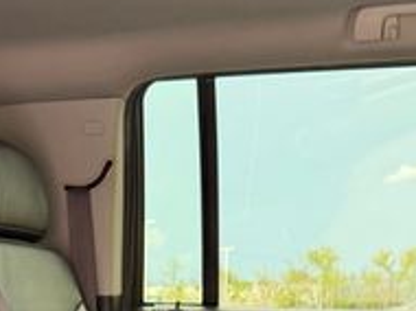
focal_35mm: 81
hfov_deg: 23.7
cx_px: 68
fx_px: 972
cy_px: 456
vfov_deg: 16.6
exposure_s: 1/98
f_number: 1.78
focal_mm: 6.76
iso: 200
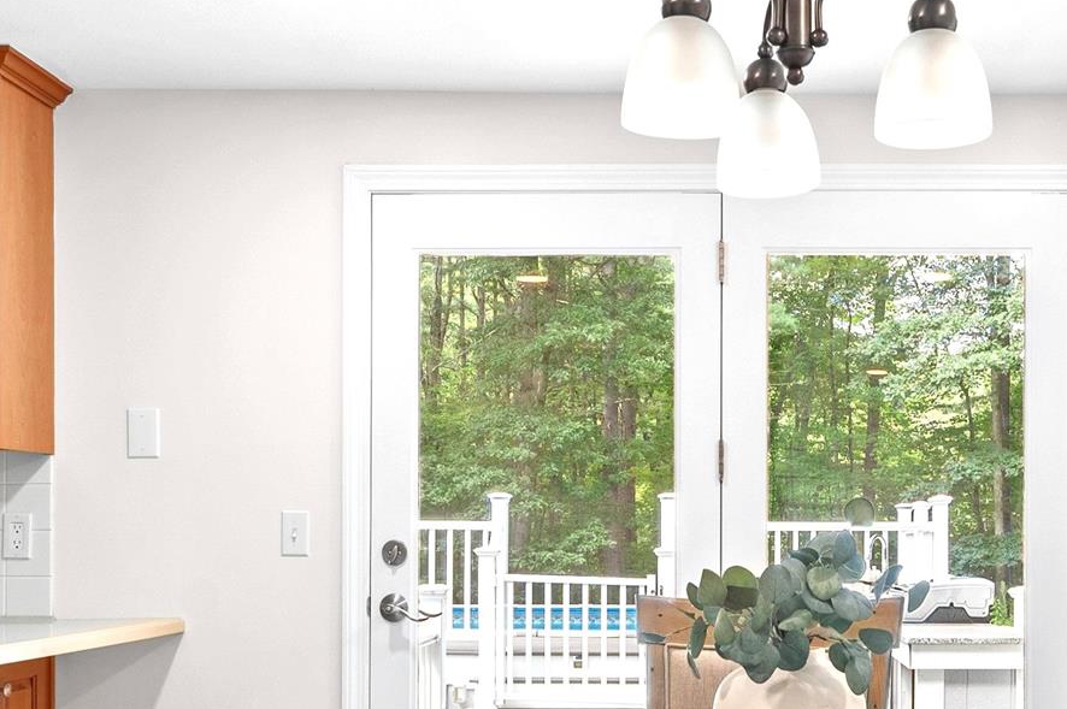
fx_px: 1591
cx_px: 723
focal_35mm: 54
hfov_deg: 36.6
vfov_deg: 24.6
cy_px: 595
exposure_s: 1.6
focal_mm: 15.5
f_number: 7.1
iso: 250
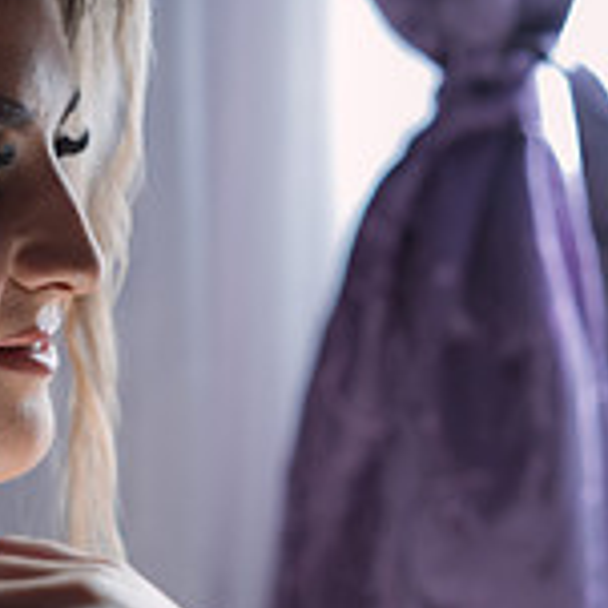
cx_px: 155
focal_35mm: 215
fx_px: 4272
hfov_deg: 8.1
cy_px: 858
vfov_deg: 8.0
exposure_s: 1/125
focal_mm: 85
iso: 400
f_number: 2.8
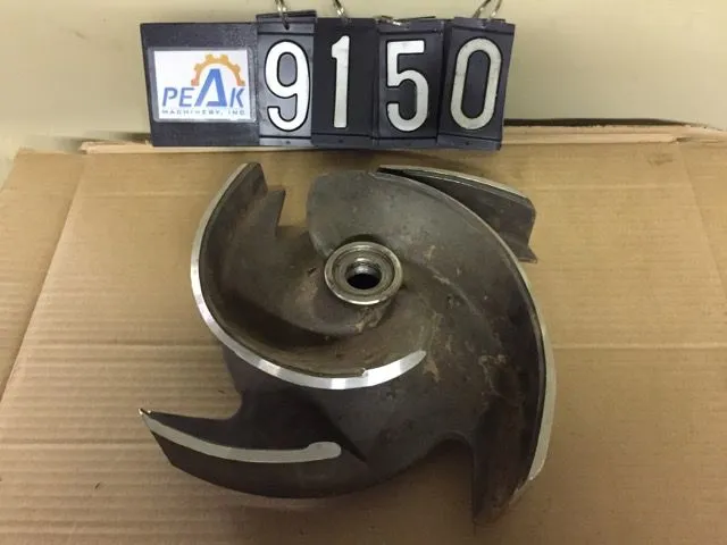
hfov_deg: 61.7
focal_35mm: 29
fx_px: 609
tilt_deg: -53.3
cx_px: 364
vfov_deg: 48.2
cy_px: 272
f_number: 2.2
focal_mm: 4.15
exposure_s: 1/15
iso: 400
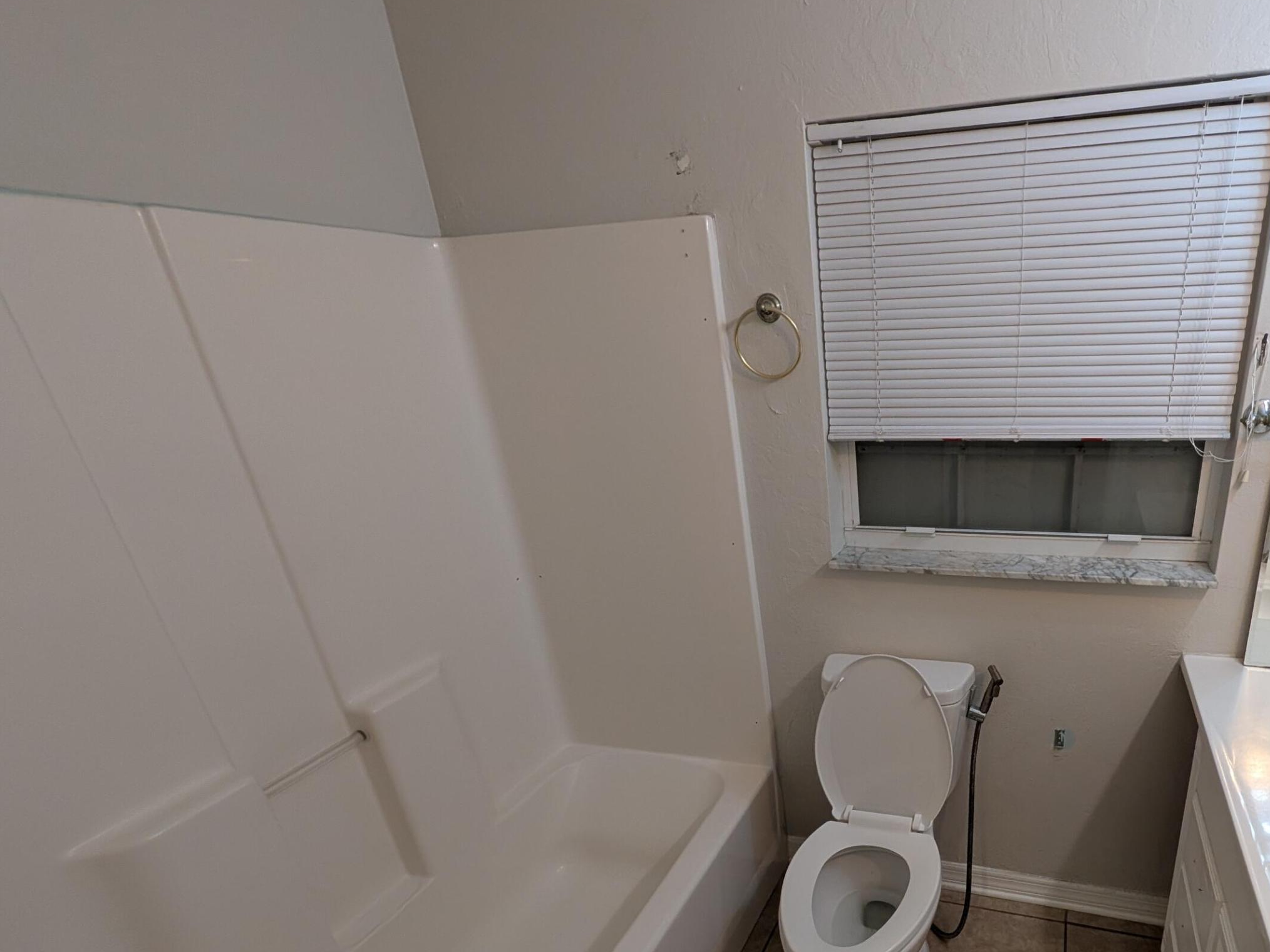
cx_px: 888
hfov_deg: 86.4
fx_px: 624
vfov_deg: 73.0
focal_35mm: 17
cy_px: 617
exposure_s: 1/60
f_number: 1.7
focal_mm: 2.02
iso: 219
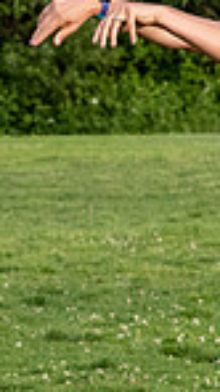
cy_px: 166
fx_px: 5488
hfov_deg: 2.3
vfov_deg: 4.1
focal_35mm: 528
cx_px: 87
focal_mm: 62
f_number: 4.5
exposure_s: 1/1250
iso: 800
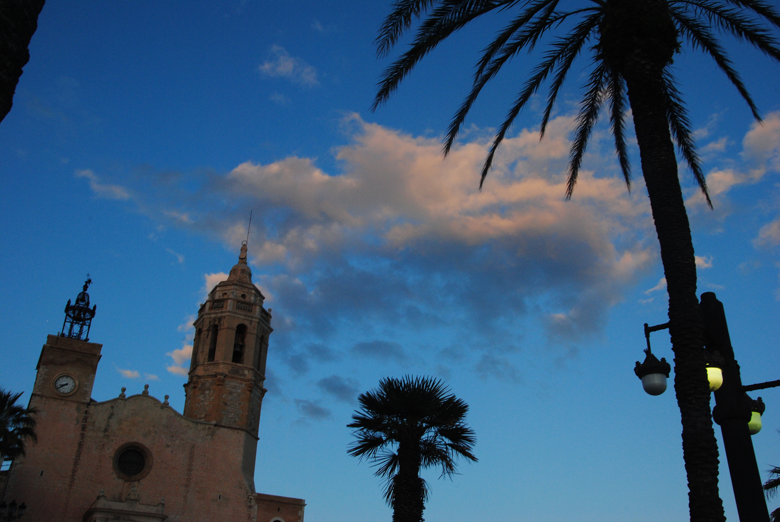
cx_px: 390
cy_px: 261
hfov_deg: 51.2
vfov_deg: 35.6
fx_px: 813
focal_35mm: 38
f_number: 16
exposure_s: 1/15
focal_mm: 25
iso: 360
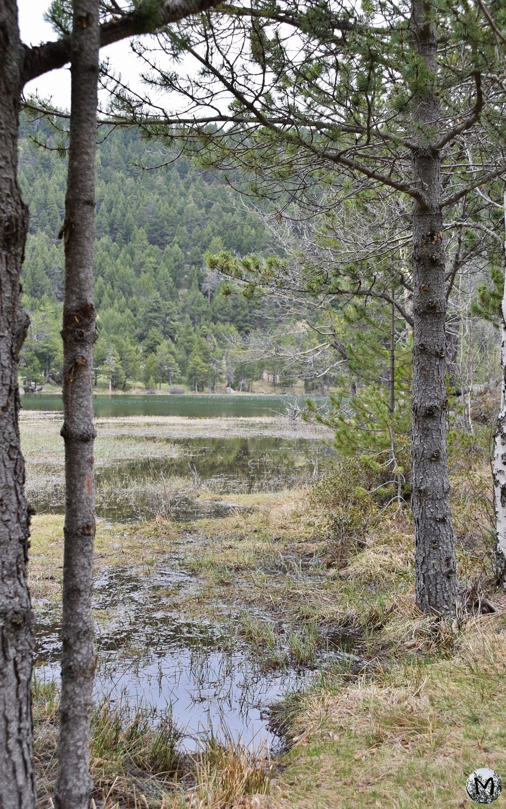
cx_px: 240
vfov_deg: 46.2
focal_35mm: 43
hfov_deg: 29.9
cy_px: 404
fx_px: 949
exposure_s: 1/160
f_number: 6.3
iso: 400
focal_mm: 28
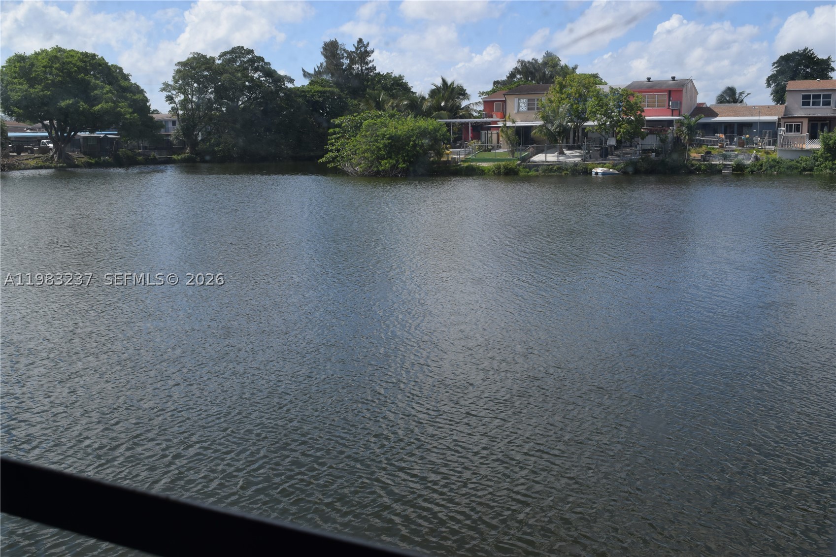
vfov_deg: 36.9
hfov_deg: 53.1
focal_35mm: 36
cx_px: 418
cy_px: 278
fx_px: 836
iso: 200
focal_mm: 24
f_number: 10
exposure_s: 1/400
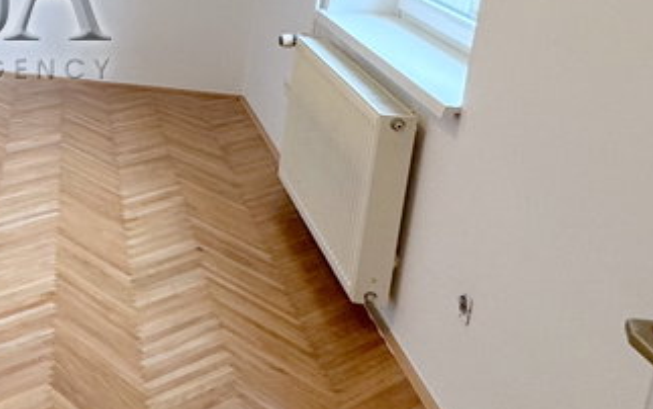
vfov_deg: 24.9
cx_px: -177
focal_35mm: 49
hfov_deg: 32.1
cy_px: -14
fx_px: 872
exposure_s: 1/100
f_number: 2.2
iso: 100
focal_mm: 2.22
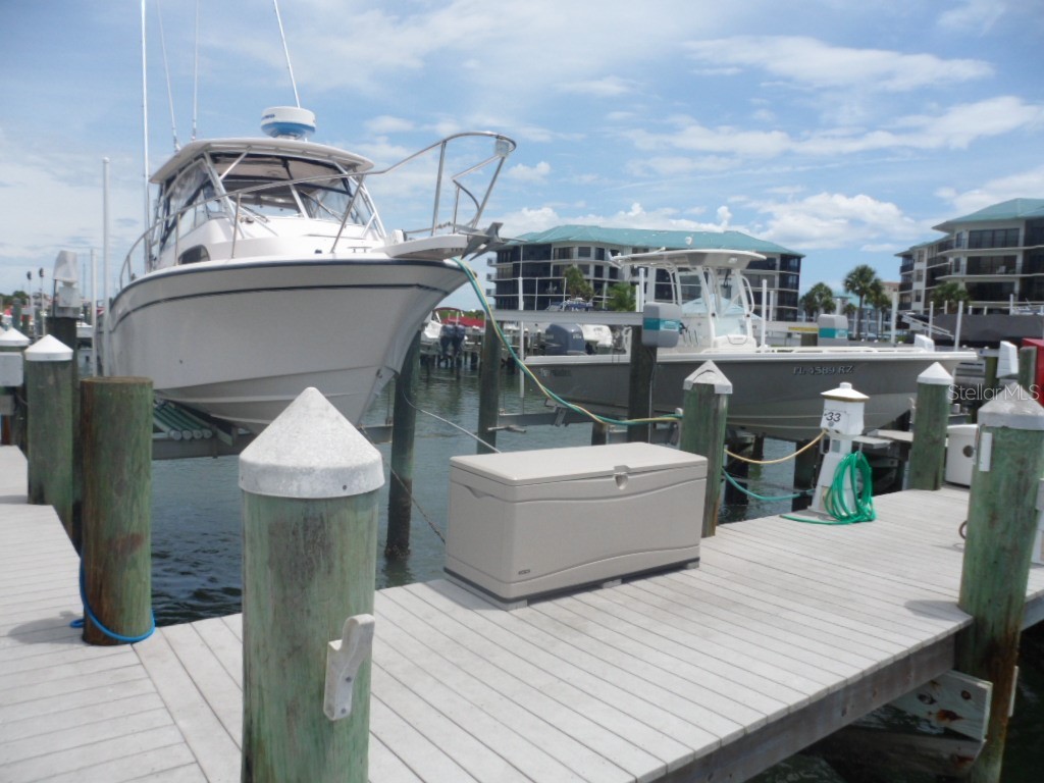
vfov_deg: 53.1
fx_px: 784
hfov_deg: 67.3
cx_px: 522
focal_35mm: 26
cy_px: 392
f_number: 9.4
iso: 80
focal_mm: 4.9
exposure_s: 1/180
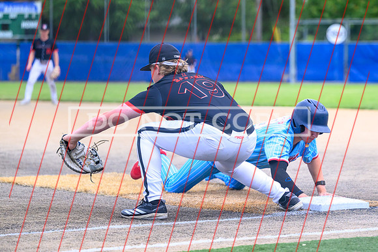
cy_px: 114
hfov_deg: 13.2
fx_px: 1631
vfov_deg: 8.8
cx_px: 259
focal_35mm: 155
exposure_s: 1/3200
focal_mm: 105
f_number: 2.8
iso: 1400
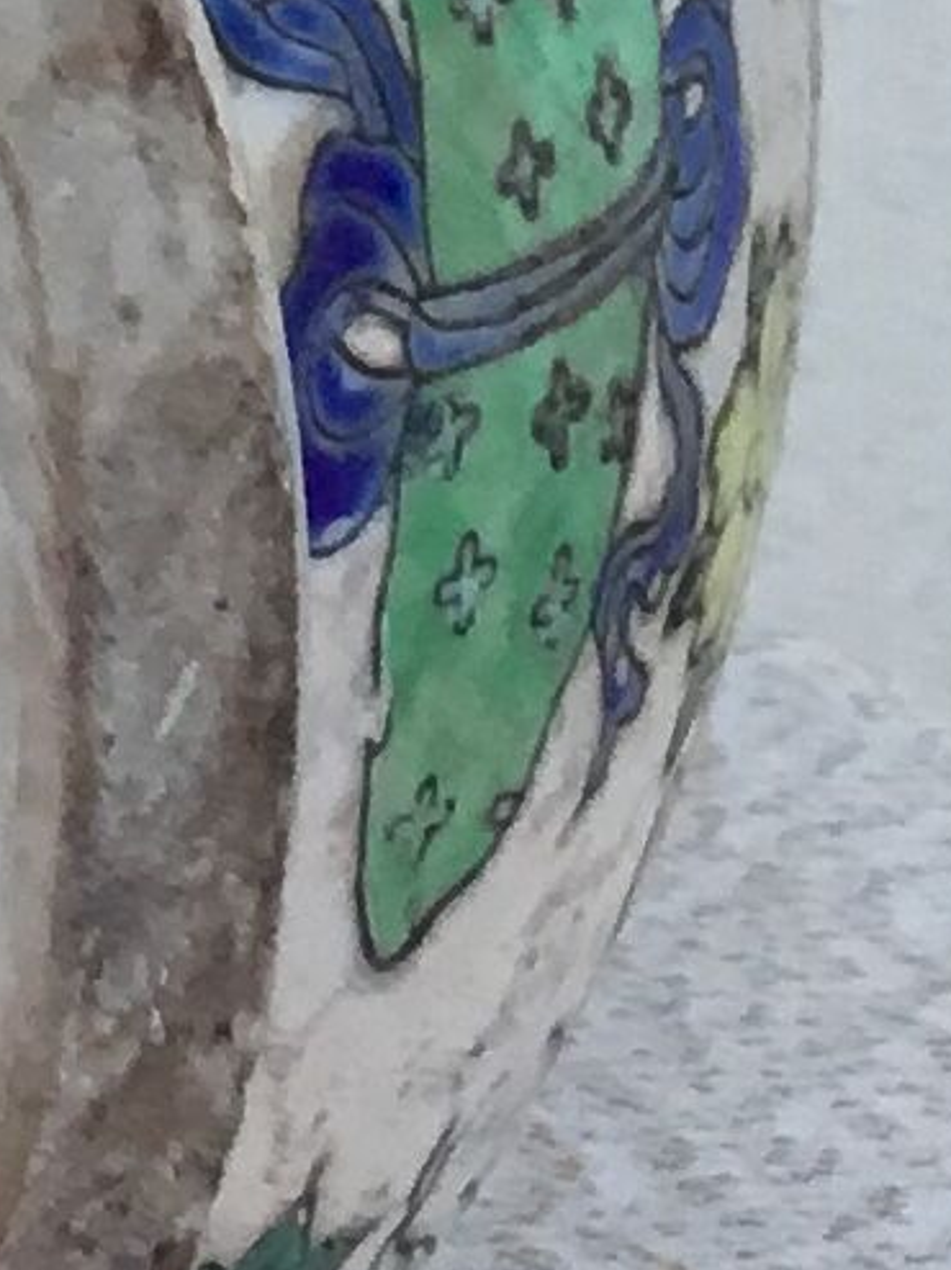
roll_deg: +2.5
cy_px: -558
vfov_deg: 9.4
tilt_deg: -20.4
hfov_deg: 7.1
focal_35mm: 205
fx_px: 7516
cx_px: -720
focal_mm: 3.3
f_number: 2.4
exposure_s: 1/33
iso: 32
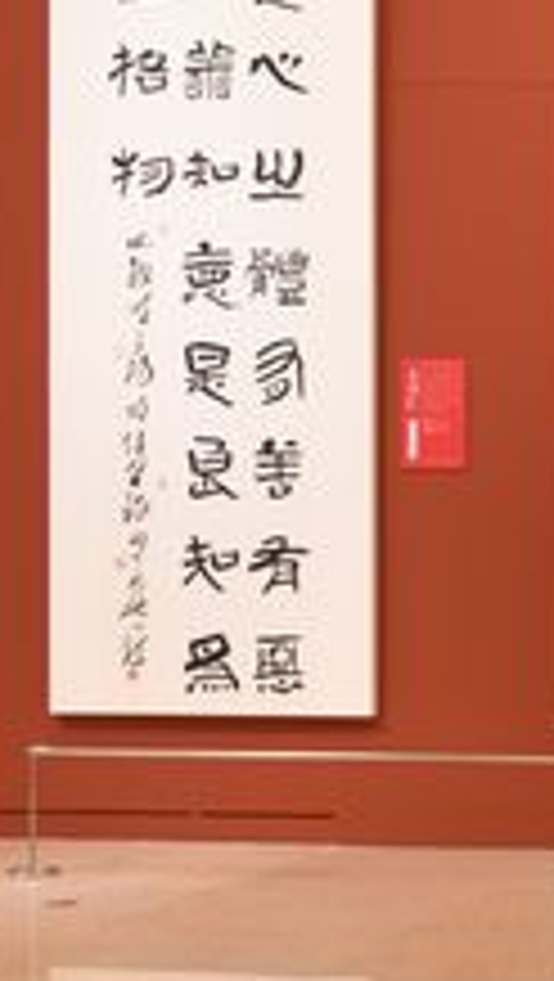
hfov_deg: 8.8
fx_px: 3101
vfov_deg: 18.0
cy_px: 403
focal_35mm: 119
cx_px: 1518
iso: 1600
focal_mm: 31
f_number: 3.5
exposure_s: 1/60
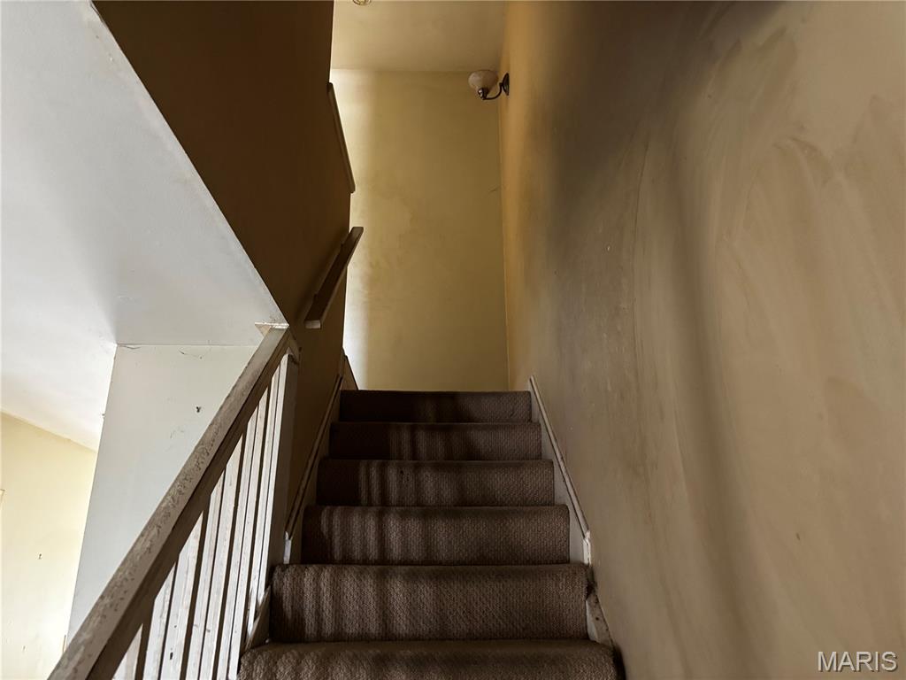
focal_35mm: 26
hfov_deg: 67.3
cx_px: 453
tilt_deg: +19.4
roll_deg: +0.7
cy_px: 340
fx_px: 680
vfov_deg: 53.1
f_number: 1.6
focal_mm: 5.96
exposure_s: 1/45
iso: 500
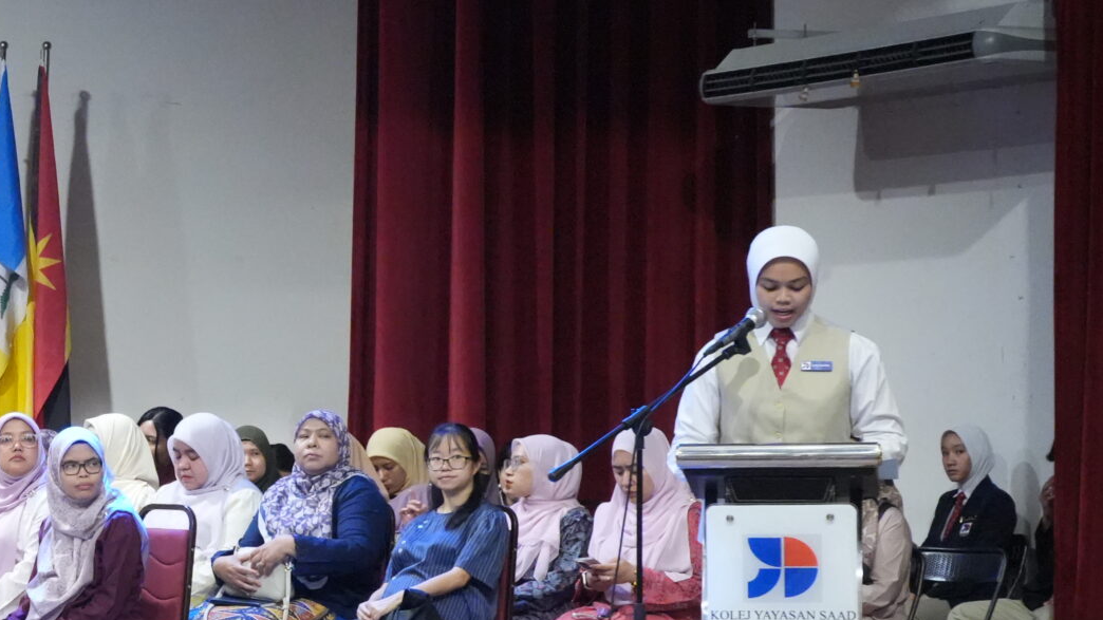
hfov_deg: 18.0
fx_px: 3305
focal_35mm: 113
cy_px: 487
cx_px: -231
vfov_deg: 10.7
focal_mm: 44
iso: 12800
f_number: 6.3
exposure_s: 1/160
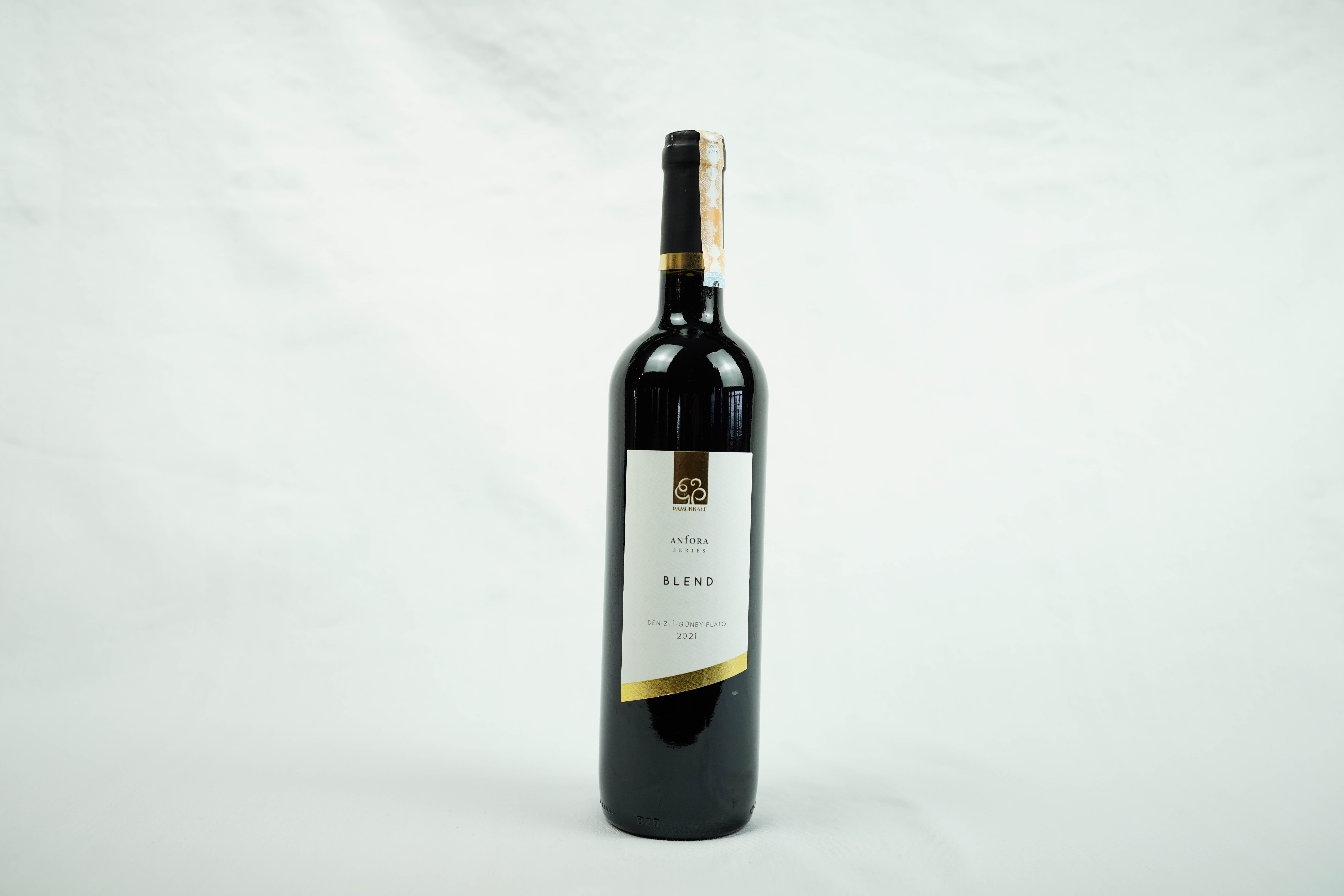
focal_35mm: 35
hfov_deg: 54.4
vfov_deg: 37.9
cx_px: 672
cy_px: 448
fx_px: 1307
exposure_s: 1/200
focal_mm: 35
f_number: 3.5
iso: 500
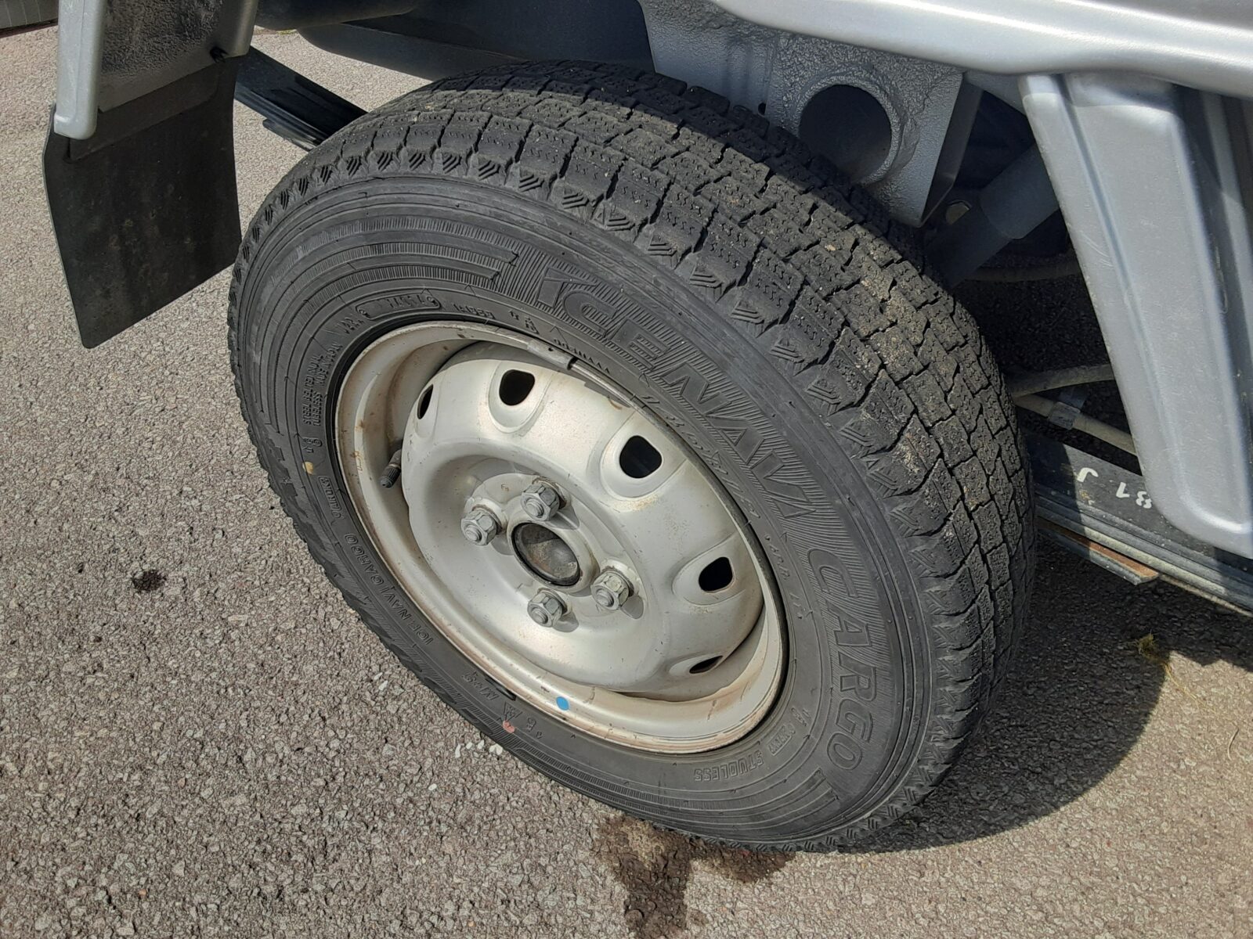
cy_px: 470
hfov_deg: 65.3
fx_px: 977
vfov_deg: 51.4
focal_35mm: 27
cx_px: 626
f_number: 1.9
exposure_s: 1/1030
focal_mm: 2.91
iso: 40
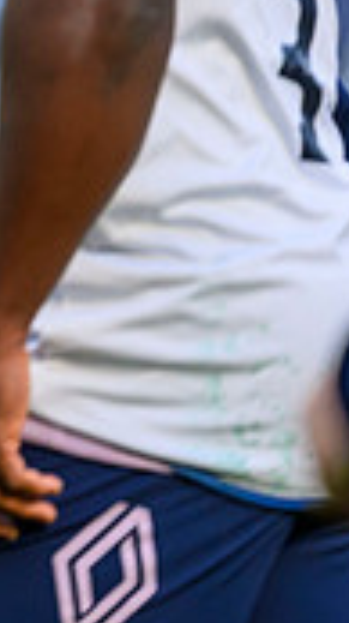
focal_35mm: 1894
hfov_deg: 0.6
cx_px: -949
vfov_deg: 1.1
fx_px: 31236
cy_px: -155
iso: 1000
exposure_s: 1/3200
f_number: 3.2
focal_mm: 400
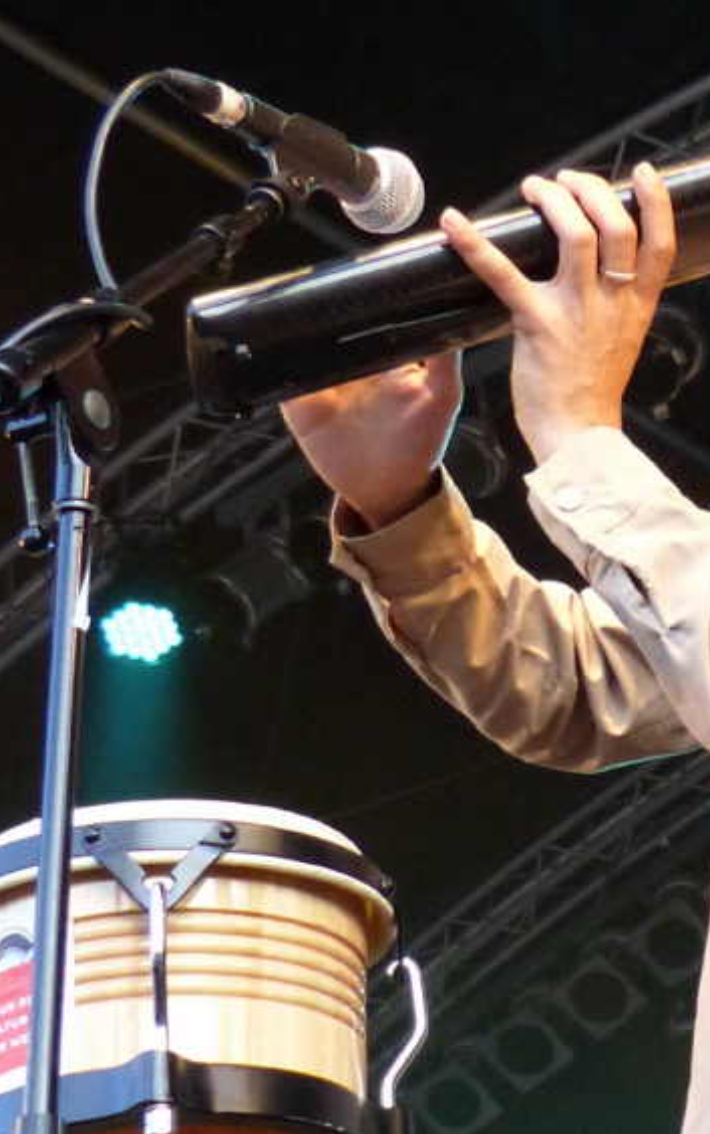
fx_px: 1918
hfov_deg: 20.3
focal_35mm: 62
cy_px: 700
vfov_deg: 32.8
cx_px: 716
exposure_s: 1/160
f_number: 2.8
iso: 500
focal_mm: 5.9
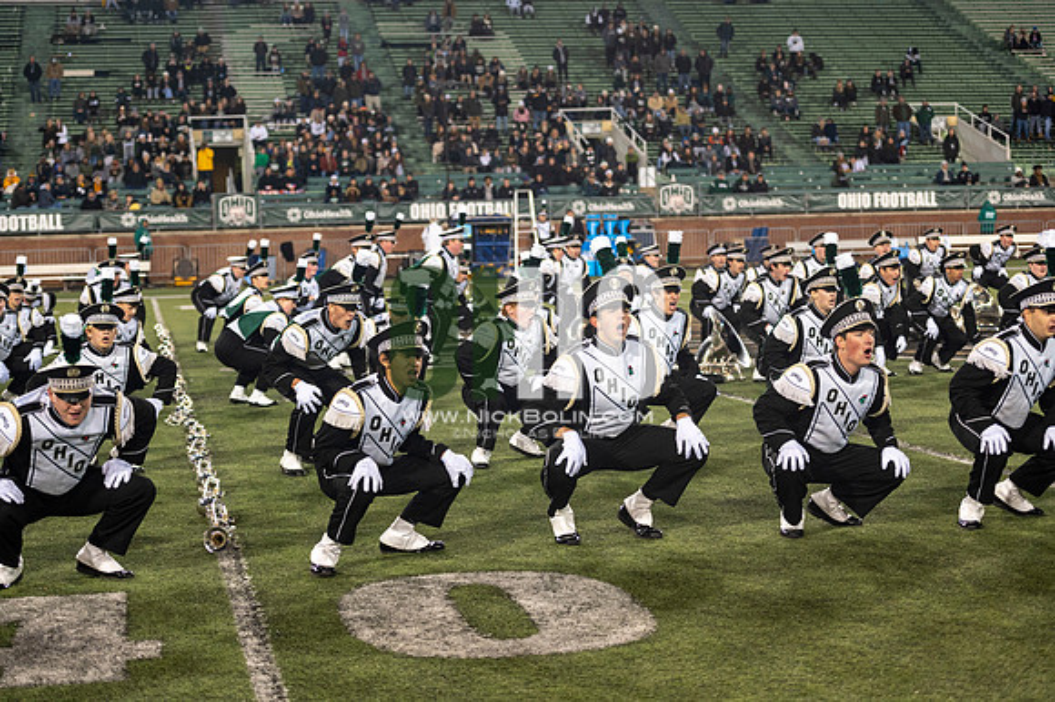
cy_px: 351
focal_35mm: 70
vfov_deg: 19.4
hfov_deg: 28.9
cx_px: 528
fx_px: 2050
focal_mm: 70
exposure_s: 1/500
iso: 1000
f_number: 2.8
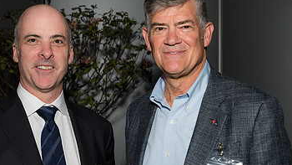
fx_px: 511
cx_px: 144
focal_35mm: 66
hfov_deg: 31.9
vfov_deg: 18.2
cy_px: 124
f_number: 5.6
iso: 800
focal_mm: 38
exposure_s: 1/125
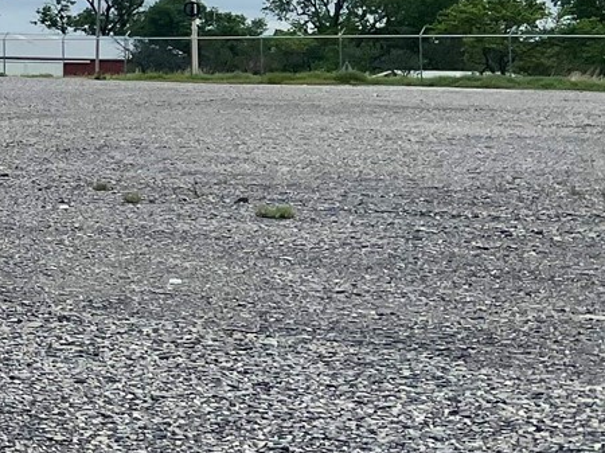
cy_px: -15
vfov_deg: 13.1
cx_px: -519
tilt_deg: +2.8
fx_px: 1939
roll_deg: -0.9
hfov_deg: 15.1
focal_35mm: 111
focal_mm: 5.7
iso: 50
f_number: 1.5
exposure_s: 1/5319
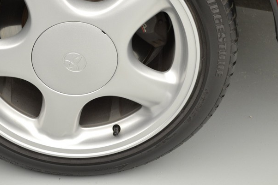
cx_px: 73
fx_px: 749
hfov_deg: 20.9
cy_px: 52
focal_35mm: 97
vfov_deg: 14.1
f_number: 5
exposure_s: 1/25
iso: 400
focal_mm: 38
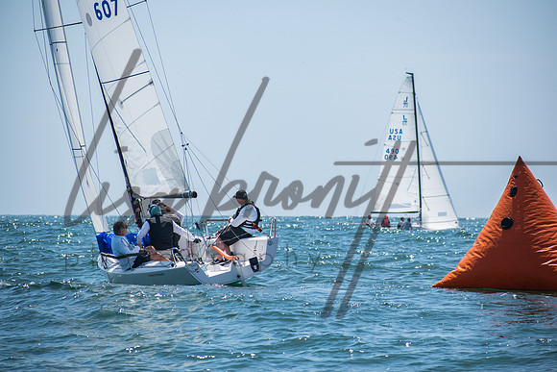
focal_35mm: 248
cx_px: 278
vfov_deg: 5.6
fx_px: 3830
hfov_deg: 8.3
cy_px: 186
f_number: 6.3
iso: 200
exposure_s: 1/800
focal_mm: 165
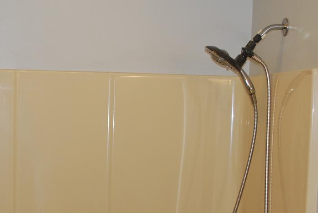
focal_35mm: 106
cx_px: 116
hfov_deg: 19.2
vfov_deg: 12.7
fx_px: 937
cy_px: 249
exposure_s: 1/60
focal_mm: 24
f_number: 4.2
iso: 200
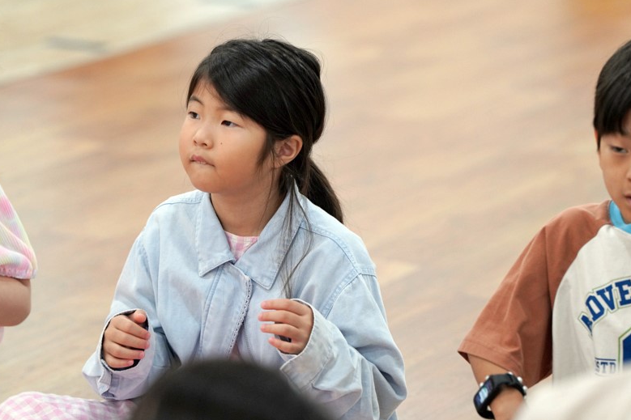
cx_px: 291
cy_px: 189
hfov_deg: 8.9
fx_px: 4048
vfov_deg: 5.9
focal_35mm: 231
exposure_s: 1/250
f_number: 4
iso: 2500
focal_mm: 200
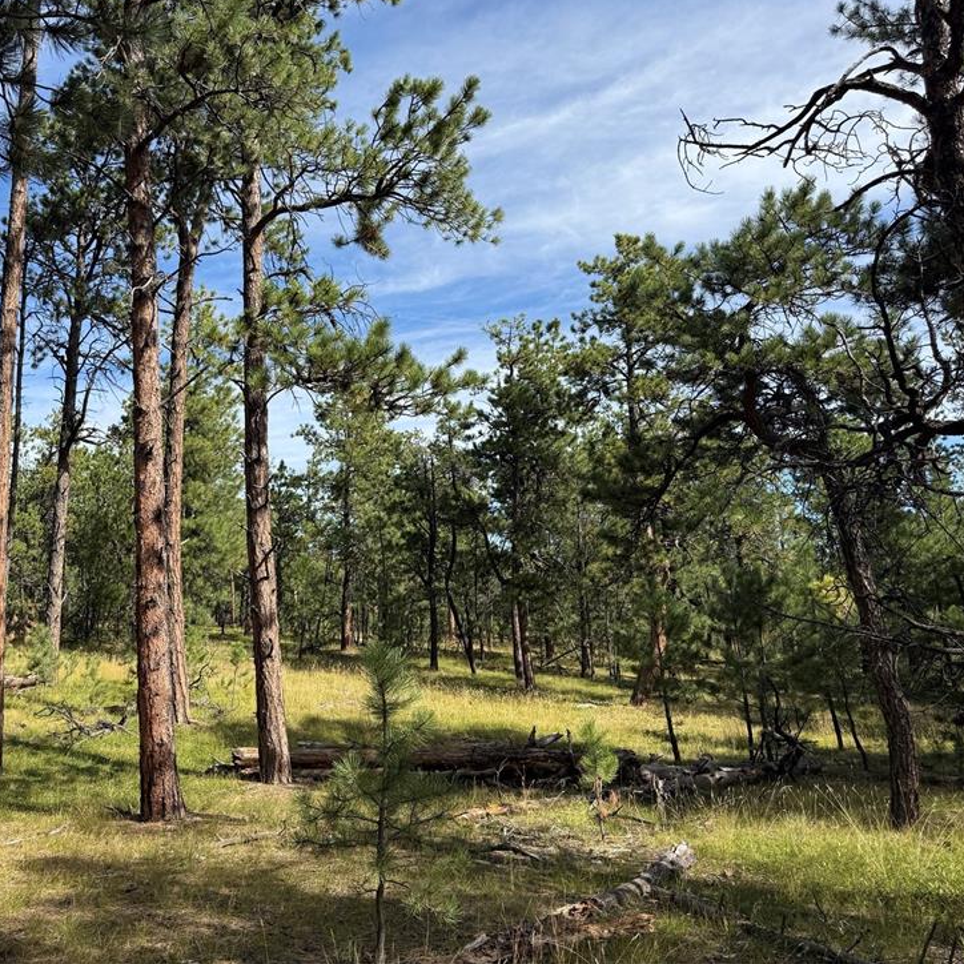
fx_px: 945
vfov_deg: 54.0
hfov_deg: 52.9
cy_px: 455
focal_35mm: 30
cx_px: 314
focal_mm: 6.76
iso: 80
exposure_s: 1/2370
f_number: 1.78
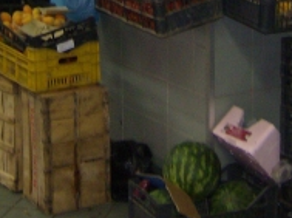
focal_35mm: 114
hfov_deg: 17.3
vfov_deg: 12.3
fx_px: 960
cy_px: -109
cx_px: 182
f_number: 2.8
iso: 200
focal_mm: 6
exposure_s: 1/60
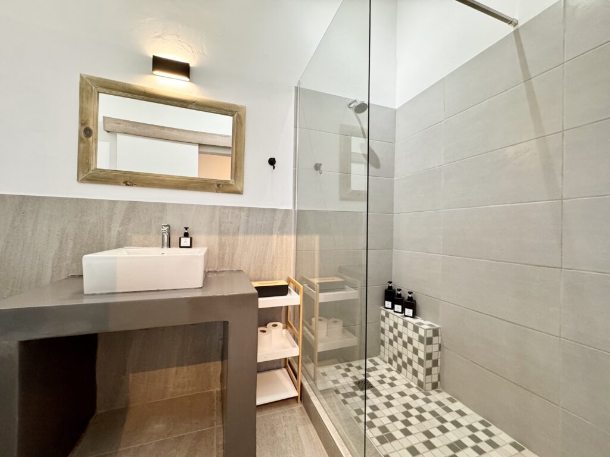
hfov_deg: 102.1
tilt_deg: +0.4
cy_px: 228
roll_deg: -0.7
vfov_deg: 85.7
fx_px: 247
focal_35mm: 14
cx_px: 305
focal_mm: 2.22
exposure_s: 1/100
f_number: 2.2
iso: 320
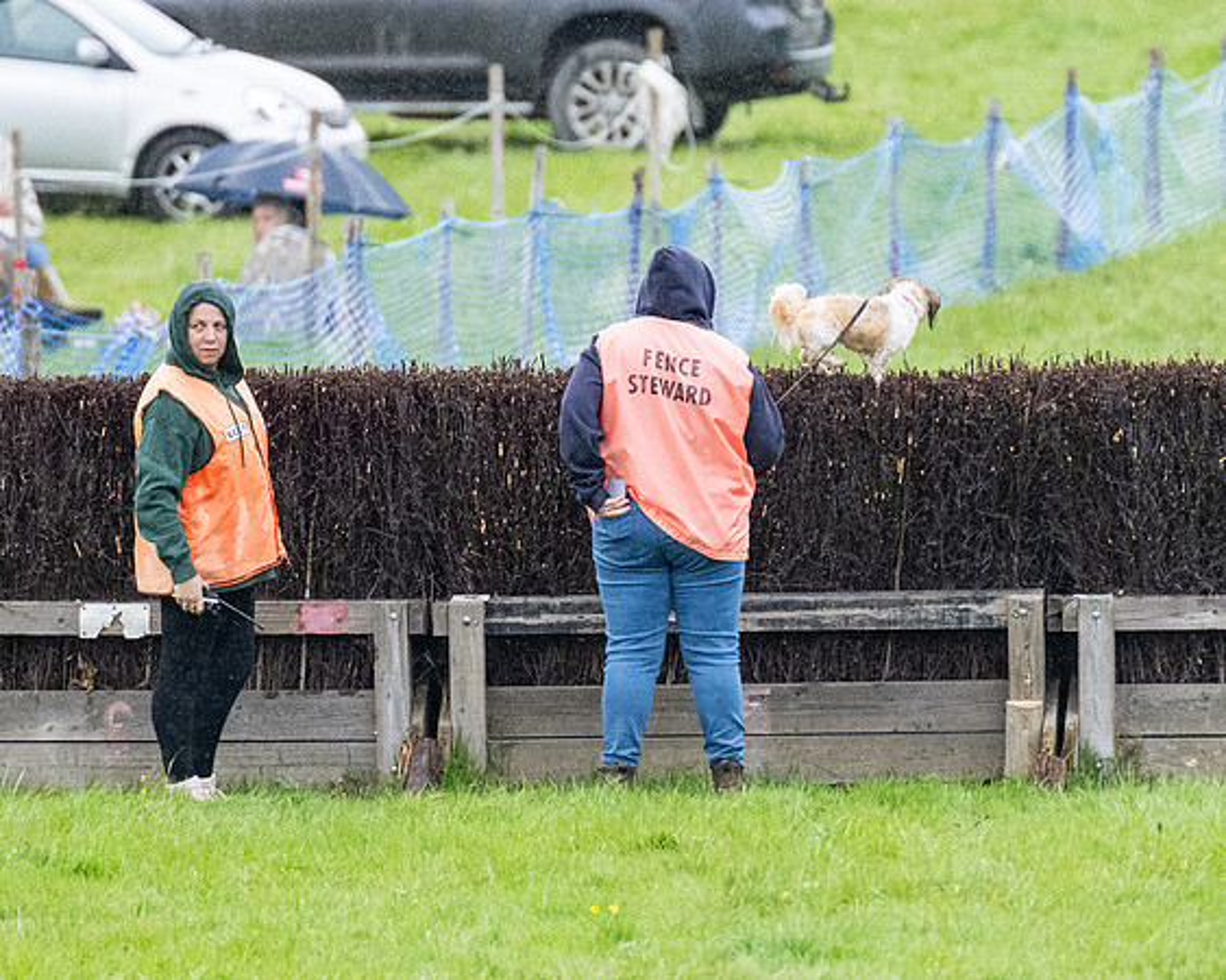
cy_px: 436
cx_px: 840
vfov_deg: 1.9
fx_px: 29404
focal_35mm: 811
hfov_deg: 2.4
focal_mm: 280
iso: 2000
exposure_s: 1/1600
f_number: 4
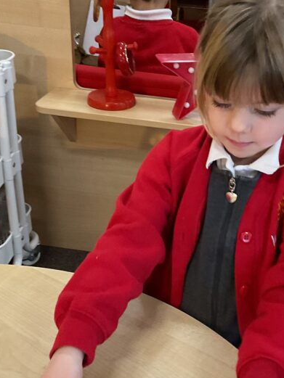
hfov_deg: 25.4
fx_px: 623
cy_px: 208
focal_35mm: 57
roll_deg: -4.4
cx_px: 212
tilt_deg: -30.8
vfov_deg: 33.7
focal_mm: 3
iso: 250
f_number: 1.8
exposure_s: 1/33
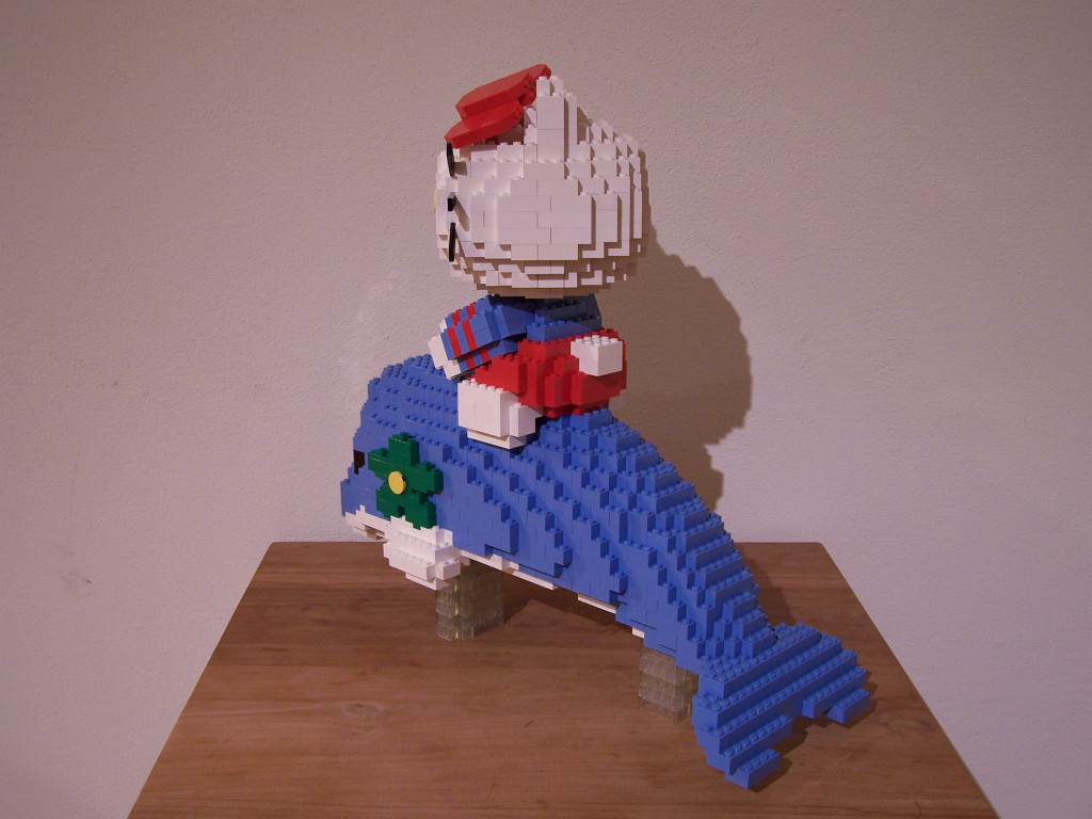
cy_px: 410
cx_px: 546
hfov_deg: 49.0
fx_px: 1199
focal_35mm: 38
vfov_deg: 37.7
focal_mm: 6.3
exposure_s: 1/2
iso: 80
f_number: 2.8
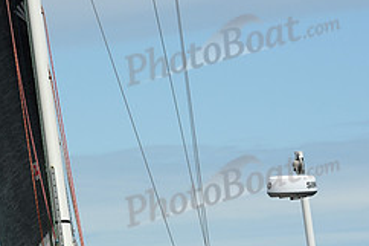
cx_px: 47
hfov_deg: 6.4
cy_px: 288
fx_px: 3319
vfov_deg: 4.2
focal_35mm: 324
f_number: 10
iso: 320
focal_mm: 135
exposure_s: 1/1000
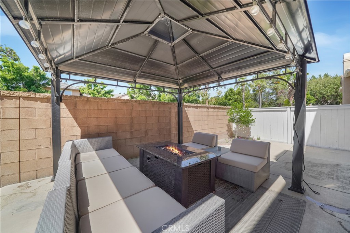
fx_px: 117
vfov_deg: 90.0
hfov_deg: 112.6
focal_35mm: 12
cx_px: 175
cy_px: 116
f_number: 5.6
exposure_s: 1/200
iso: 100
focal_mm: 12
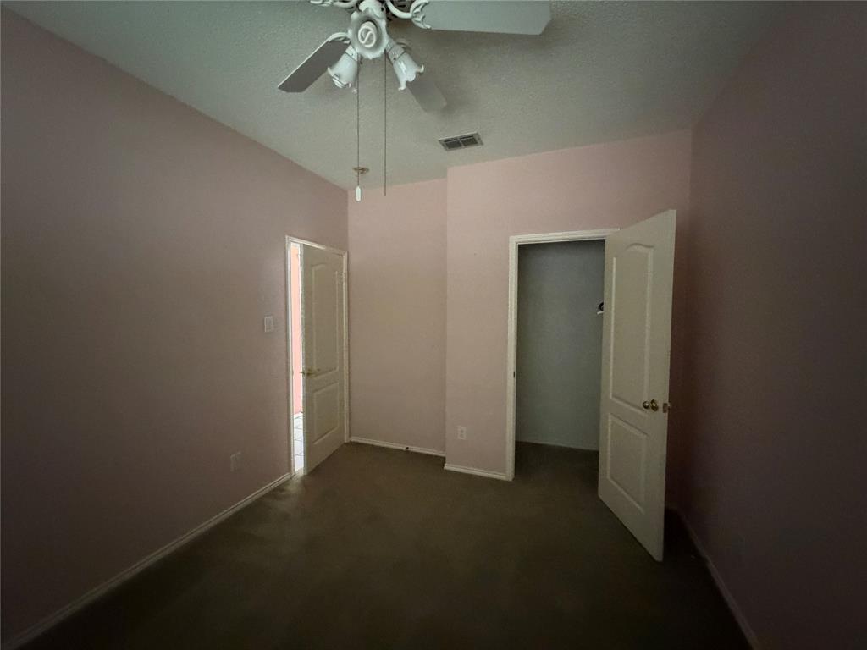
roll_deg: +0.2
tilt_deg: -2.6
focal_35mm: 14
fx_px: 351
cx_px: 434
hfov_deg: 102.1
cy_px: 325
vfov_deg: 85.7
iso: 1600
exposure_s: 1/30
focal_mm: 2.22
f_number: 2.2
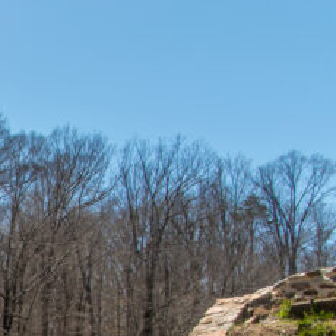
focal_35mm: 91
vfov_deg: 18.2
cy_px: 392
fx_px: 999
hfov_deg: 16.7
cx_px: -213
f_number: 5.6
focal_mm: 24
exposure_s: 1/250
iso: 100
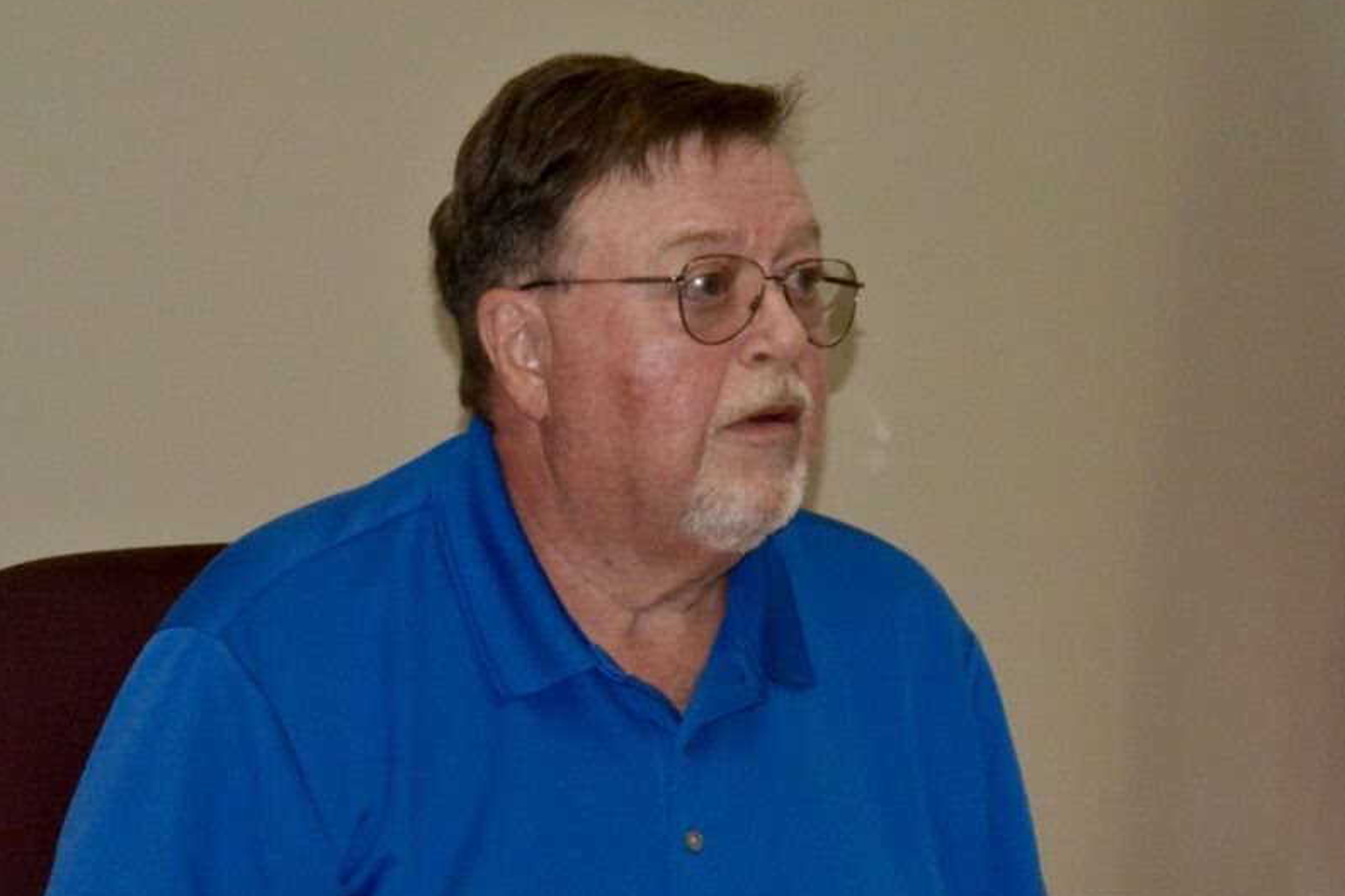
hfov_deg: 8.7
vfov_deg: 5.8
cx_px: 677
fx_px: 8852
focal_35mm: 237
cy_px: 559
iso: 3200
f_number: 22
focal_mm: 122
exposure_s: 1/60
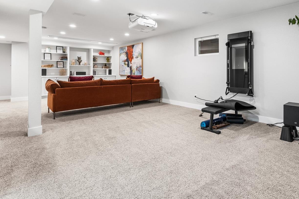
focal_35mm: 21
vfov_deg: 58.5
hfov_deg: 80.2
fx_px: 174
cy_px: 71
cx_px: 180
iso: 500
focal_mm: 16
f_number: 8
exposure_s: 1/2.5
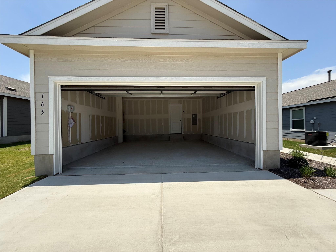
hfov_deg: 102.1
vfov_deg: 85.7
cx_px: 168
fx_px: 136
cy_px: 126
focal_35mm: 14
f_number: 2.2
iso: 50
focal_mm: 2.22
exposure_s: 1/2024
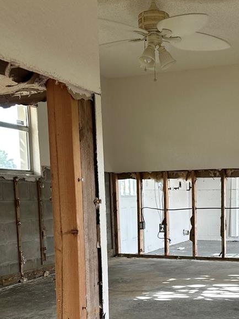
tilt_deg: -4.8
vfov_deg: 37.3
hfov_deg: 28.7
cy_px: 237
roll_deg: +0.8
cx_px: 178
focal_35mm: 50
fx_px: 460
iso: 125
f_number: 1.78
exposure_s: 1/121
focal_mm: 6.86
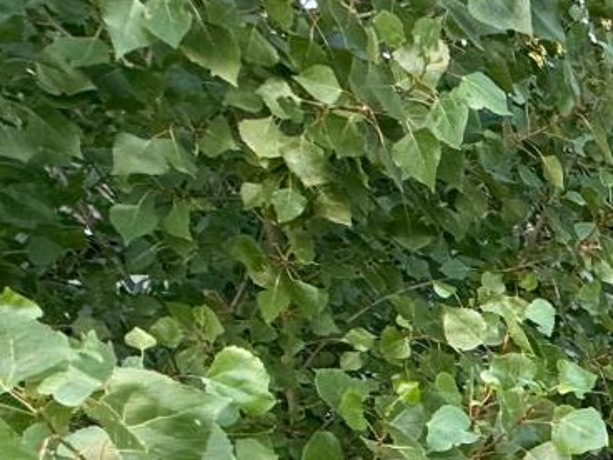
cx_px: 1144
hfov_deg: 20.8
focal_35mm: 57
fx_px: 1009
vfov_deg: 21.7
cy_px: 678
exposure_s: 1/99
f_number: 2.2
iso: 64
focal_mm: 2.22
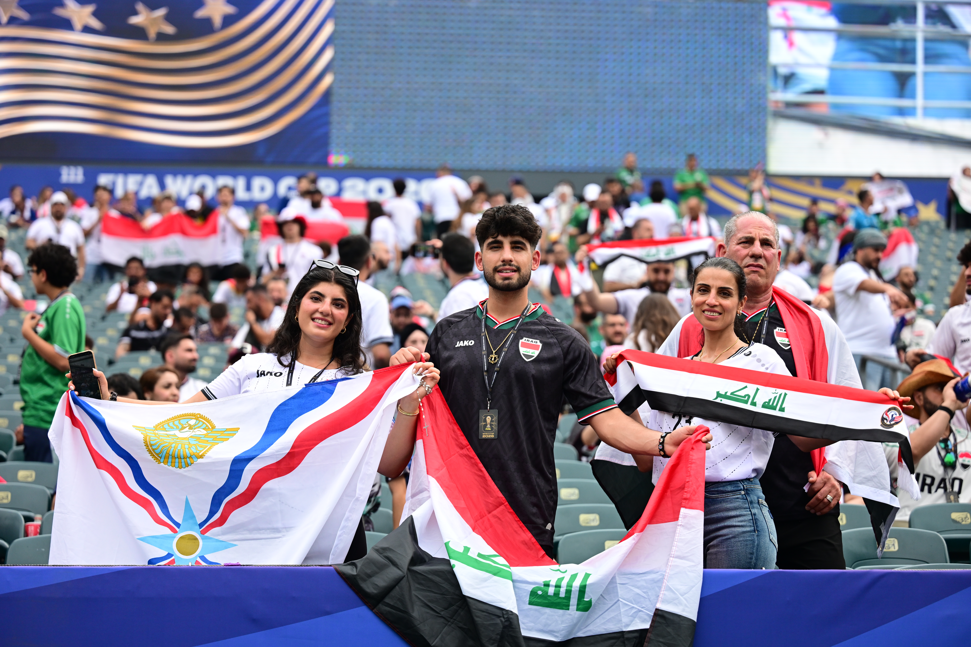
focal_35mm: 86
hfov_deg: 23.6
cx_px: 486
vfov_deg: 15.9
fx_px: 2319
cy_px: 324
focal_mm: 86
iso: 640
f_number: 2.8
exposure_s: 1/4000
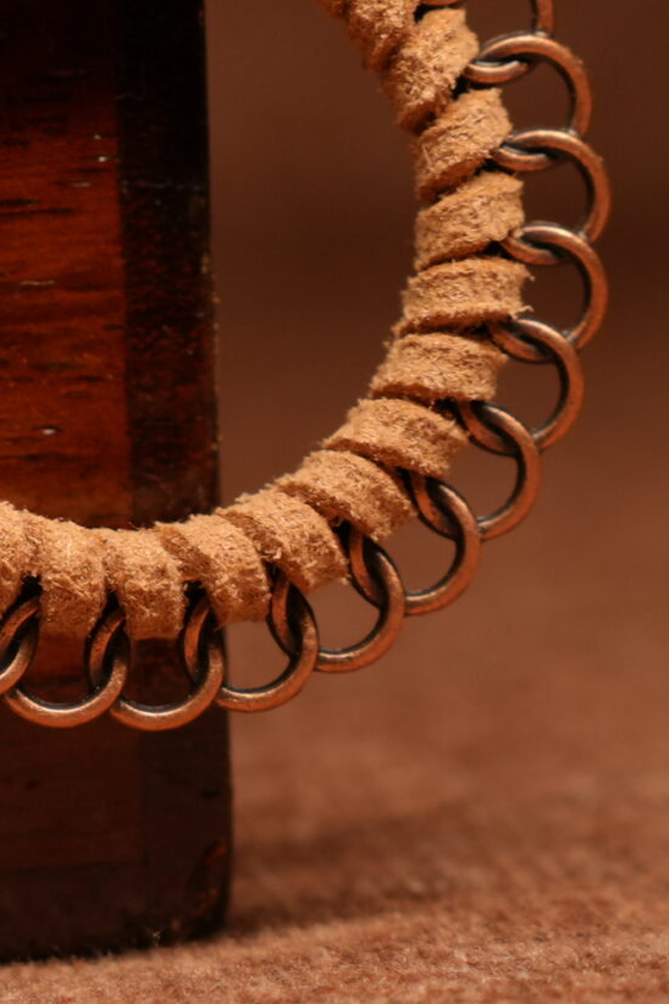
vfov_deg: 12.6
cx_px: -421
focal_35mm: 162
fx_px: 4515
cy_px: 43
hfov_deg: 8.2
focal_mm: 35
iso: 400
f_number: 4
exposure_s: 1/100
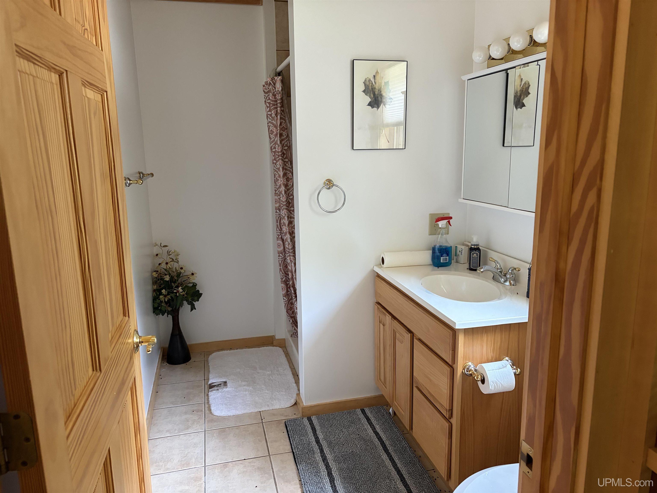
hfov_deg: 67.3
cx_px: 328
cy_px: 246
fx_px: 493
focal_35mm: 26
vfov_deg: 53.1
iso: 320
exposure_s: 1/60
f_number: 1.6
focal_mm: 5.96
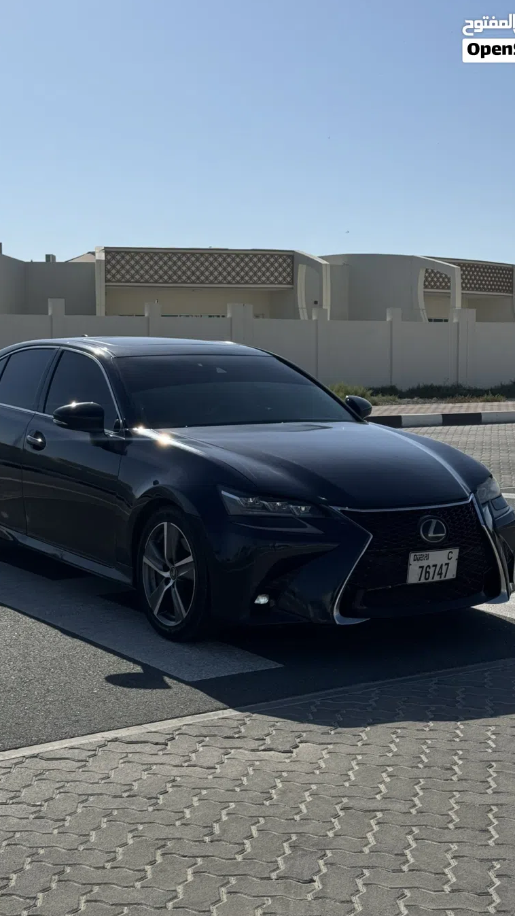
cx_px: 230
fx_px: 1286
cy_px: 461
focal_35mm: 53
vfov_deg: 39.2
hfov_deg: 22.6
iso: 64
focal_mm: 6.76
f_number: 1.78
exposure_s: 1/5848
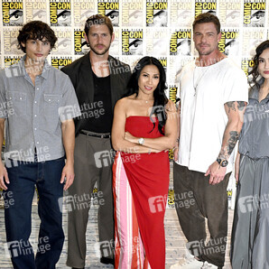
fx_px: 396
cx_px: 184
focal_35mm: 45
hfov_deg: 37.1
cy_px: 134
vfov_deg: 37.6
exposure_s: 1/250
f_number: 5
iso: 2000
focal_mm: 35
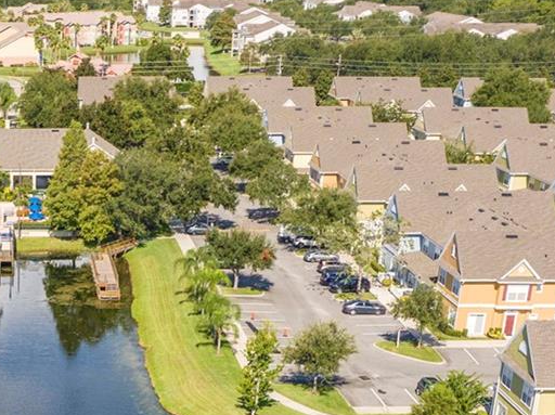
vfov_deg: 18.3
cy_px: 533
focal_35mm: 75
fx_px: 1201
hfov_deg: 24.7
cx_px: -10
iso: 160
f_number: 2.8
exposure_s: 1/2000
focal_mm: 12.29
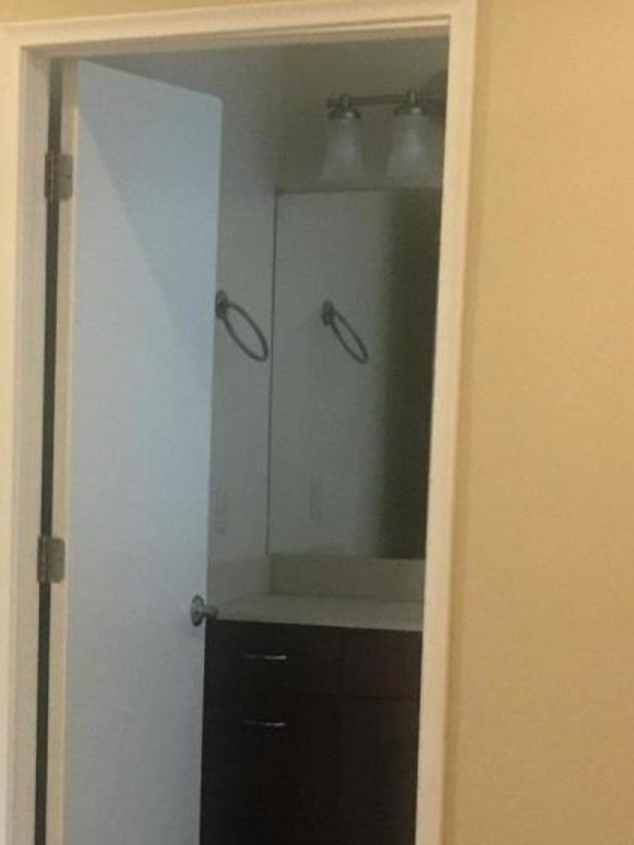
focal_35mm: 103
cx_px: -159
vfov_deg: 18.9
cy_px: 701
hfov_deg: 13.9
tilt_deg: -6.8
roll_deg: -1.3
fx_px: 2516
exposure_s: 1/30
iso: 125
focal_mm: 4.15
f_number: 2.2
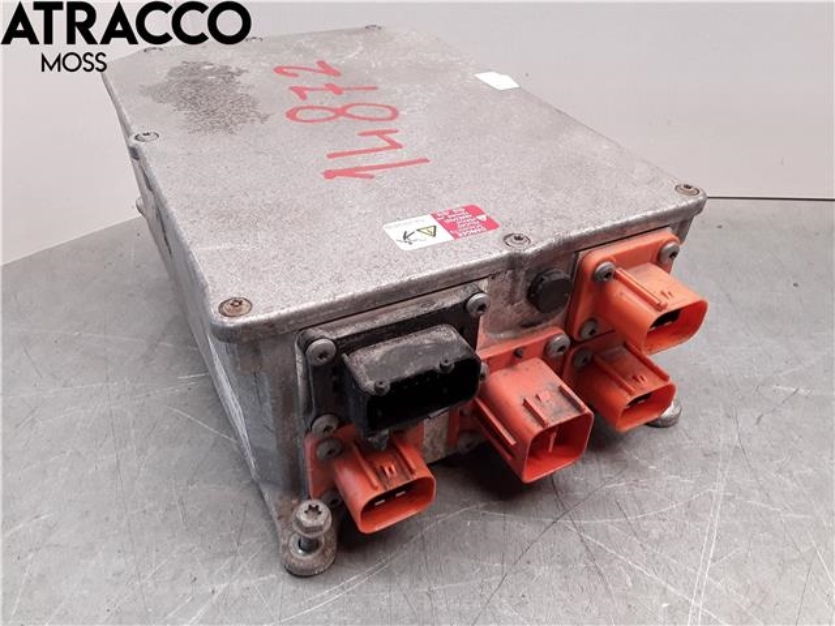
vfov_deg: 49.7
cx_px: 418
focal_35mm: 28
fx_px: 675
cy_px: 313
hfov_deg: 63.4
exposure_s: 1/50
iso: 40
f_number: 1.9
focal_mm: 2.91
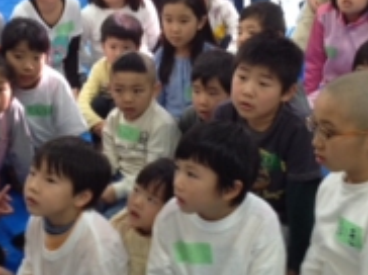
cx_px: 168
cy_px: 150
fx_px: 818
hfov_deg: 25.4
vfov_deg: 19.1
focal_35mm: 77
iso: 50
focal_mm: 4.28
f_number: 2.4
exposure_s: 1/24
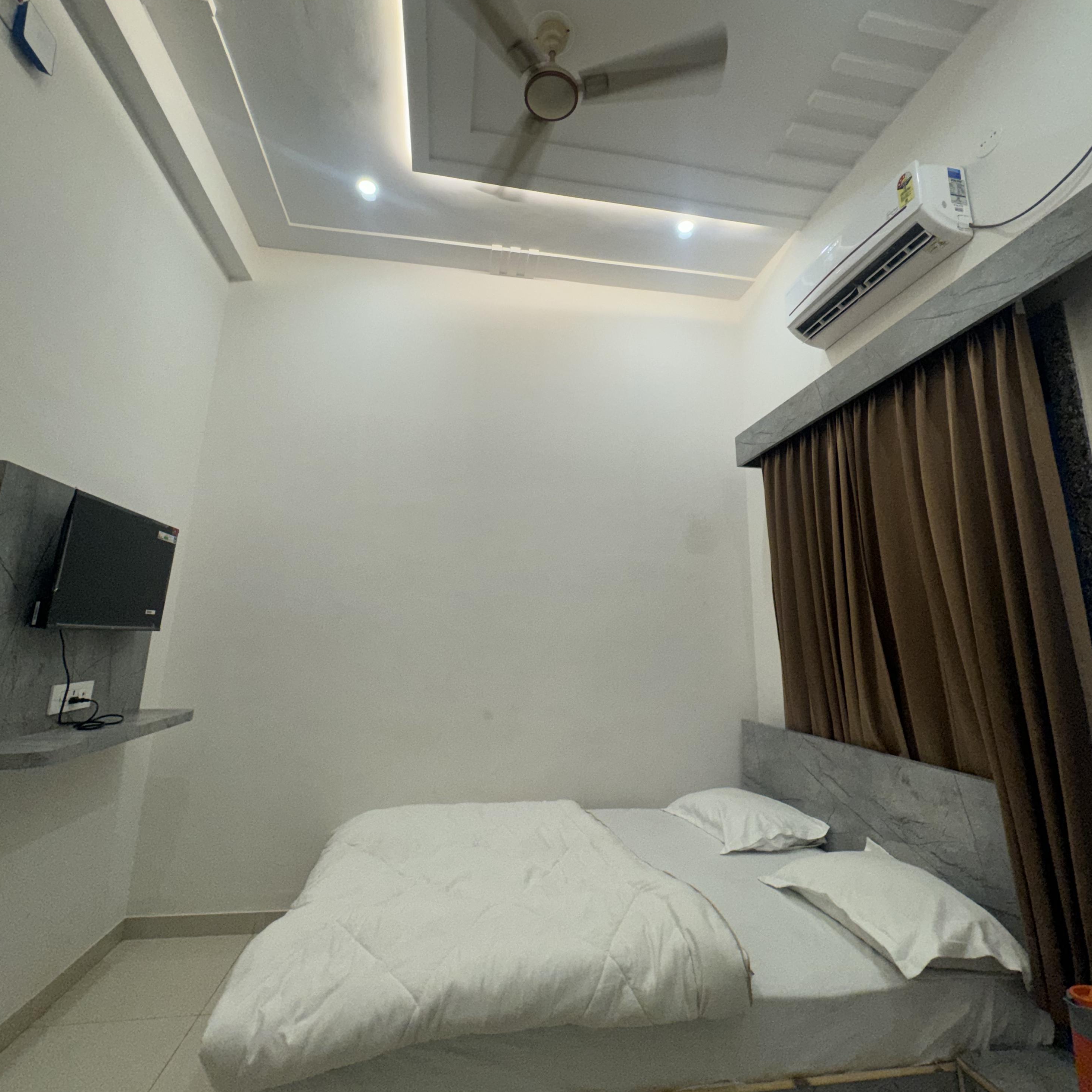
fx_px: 607
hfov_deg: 84.0
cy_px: 507
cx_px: 560
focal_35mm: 17
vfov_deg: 83.8
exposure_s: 1/100
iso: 125
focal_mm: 2.22
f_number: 2.2
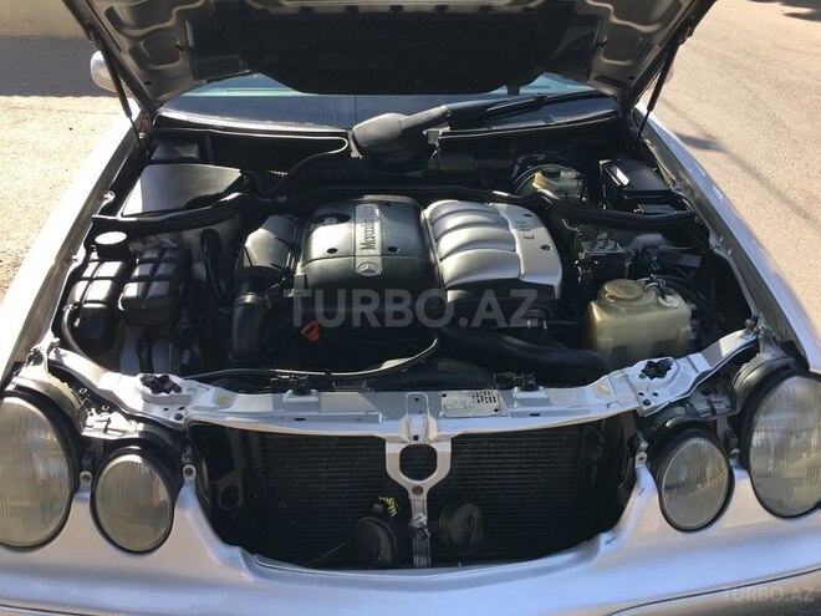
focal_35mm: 29
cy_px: 308
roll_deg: -1.0
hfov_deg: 61.7
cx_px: 410
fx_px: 688
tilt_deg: -31.6
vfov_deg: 48.2
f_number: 2.2
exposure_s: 1/413
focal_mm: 4.15
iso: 25
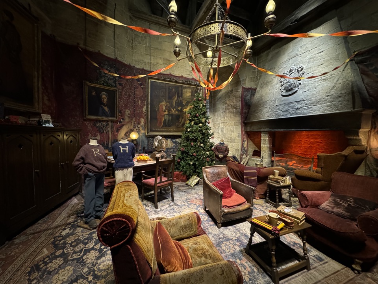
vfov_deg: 85.7
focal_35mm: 14
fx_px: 153
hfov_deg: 102.1
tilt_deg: -2.7
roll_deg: -1.0
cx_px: 189
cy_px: 142
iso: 1250
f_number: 2.2
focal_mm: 2.22
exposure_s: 1/33
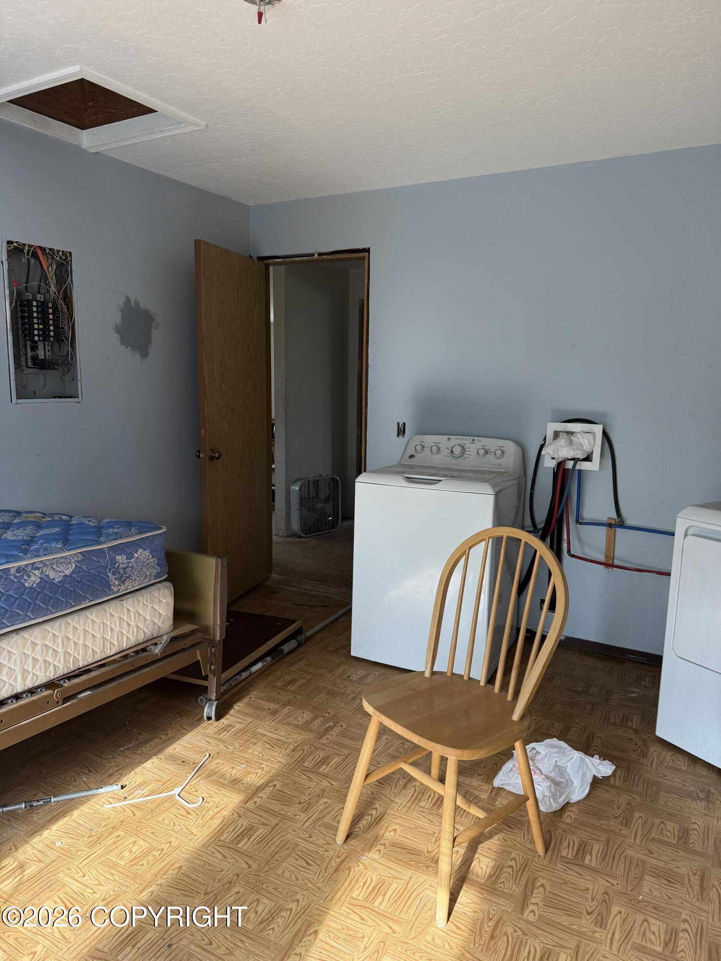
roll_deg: -0.9
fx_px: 667
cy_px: 480
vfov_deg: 71.6
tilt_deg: -7.0
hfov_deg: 56.8
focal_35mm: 24
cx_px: 360
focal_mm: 6.76
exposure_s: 1/121
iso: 200
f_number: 1.78
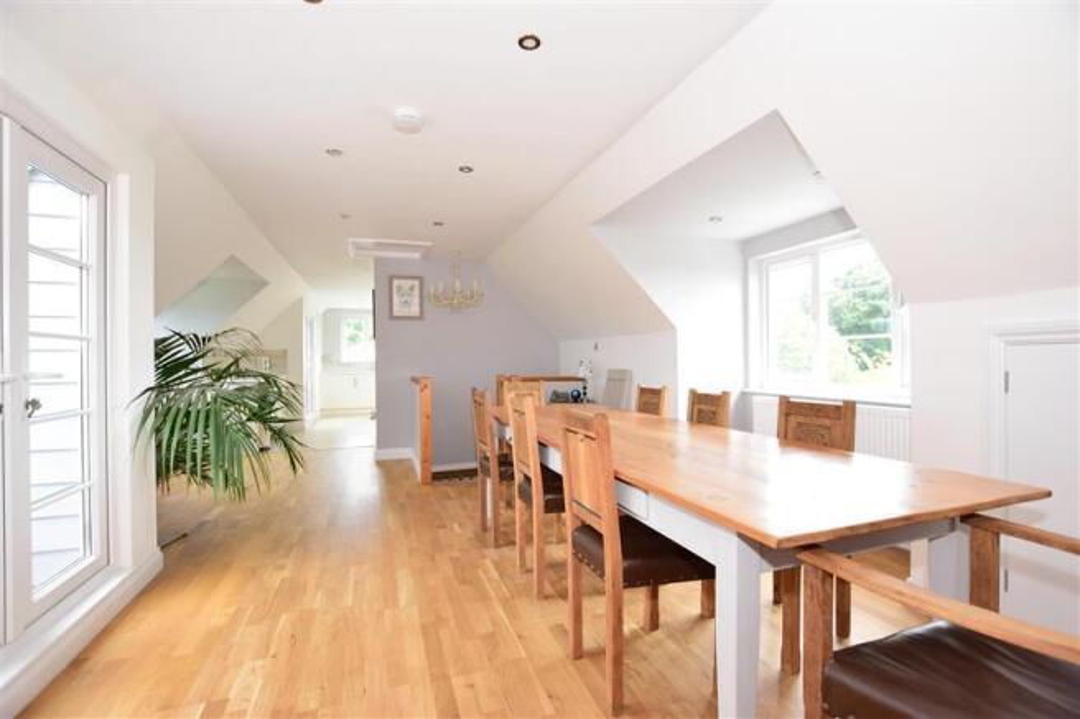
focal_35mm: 15
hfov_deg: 100.4
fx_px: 450
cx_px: 540
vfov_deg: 77.3
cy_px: 360
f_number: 5
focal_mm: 10
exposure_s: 1/50
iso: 200
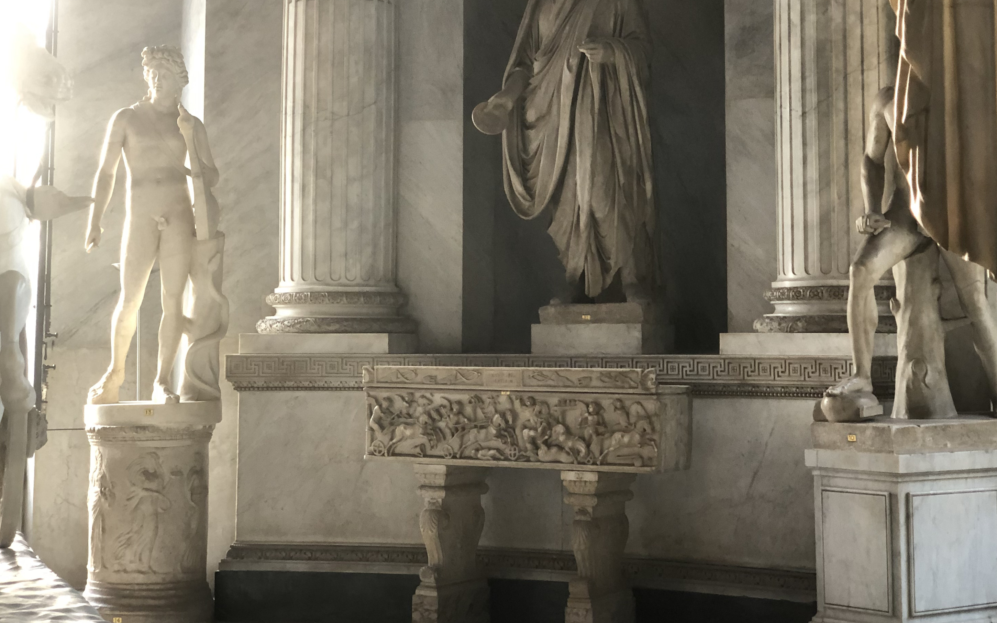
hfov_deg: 27.1
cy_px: 110
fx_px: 2065
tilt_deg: +6.1
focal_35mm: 76
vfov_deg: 17.0
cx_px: 508
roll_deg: -0.3
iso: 125
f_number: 2.4
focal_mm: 6
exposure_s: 1/33
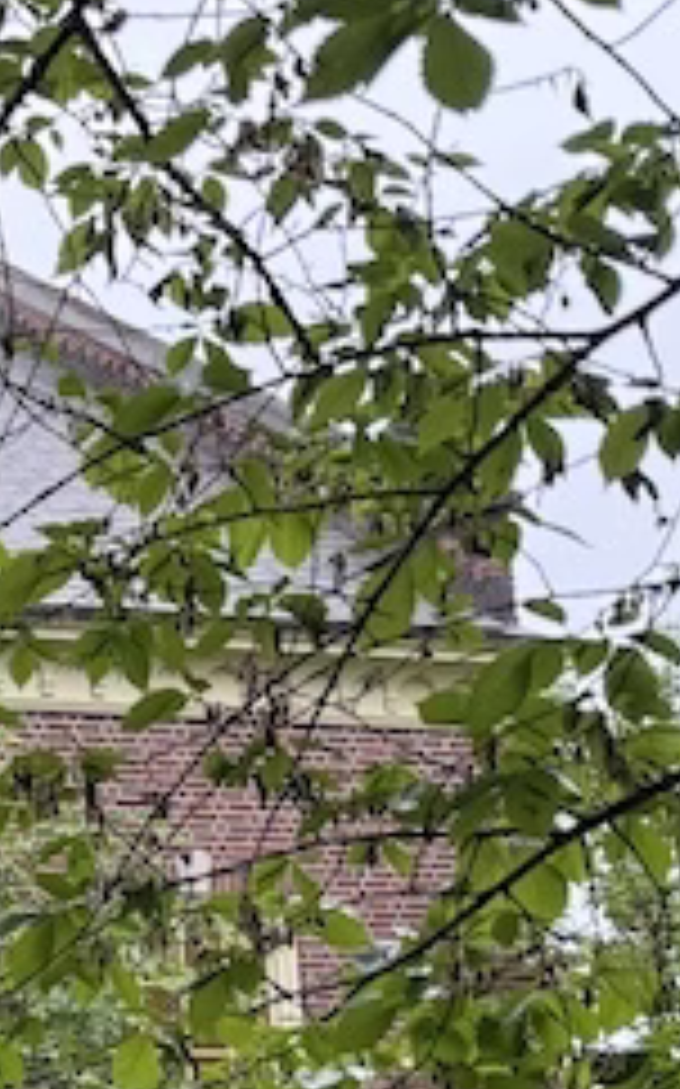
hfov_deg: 11.8
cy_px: 1170
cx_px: -1076
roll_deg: +1.6
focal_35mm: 84
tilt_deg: +6.3
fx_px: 2494
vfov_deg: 23.3
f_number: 1.78
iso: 100
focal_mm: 6.76
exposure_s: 1/252
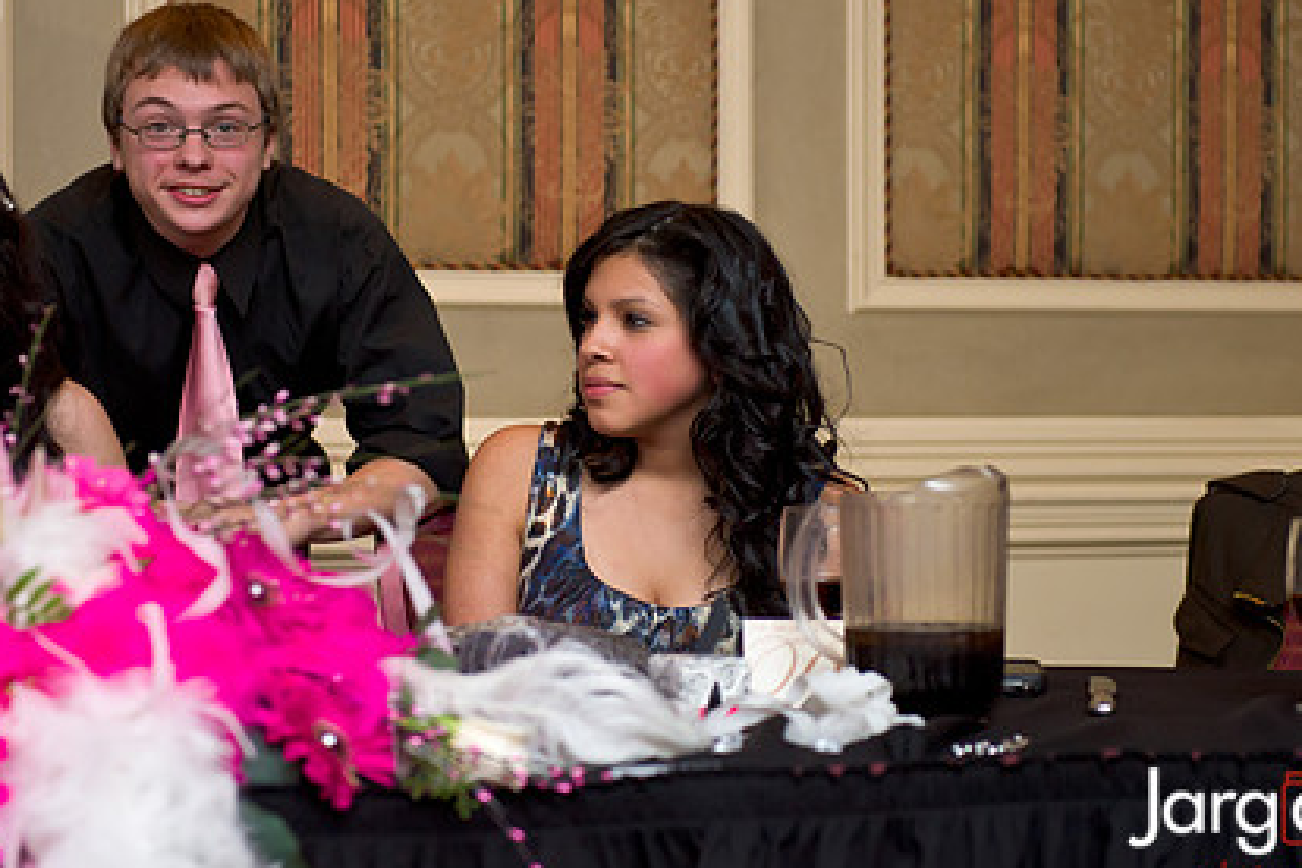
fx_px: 3544
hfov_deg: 20.8
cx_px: 645
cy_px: 327
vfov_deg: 14.0
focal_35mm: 98
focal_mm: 70
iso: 1600
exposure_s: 1/125
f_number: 3.2
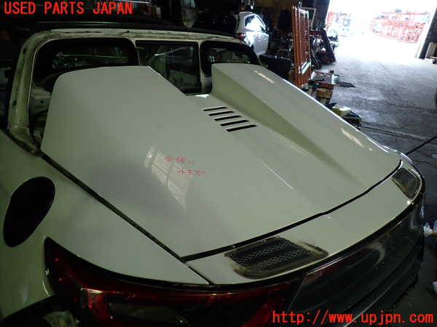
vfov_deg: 54.9
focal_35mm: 25
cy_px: 164
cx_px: 218
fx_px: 316
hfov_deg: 69.4
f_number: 2
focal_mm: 4.5
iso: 100
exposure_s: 1/80
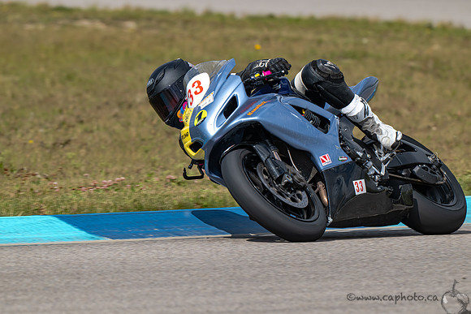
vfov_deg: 2.3
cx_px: 236
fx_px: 7851
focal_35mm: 600
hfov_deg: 3.4
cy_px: 157
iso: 280
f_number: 11
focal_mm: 600
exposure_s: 1/800
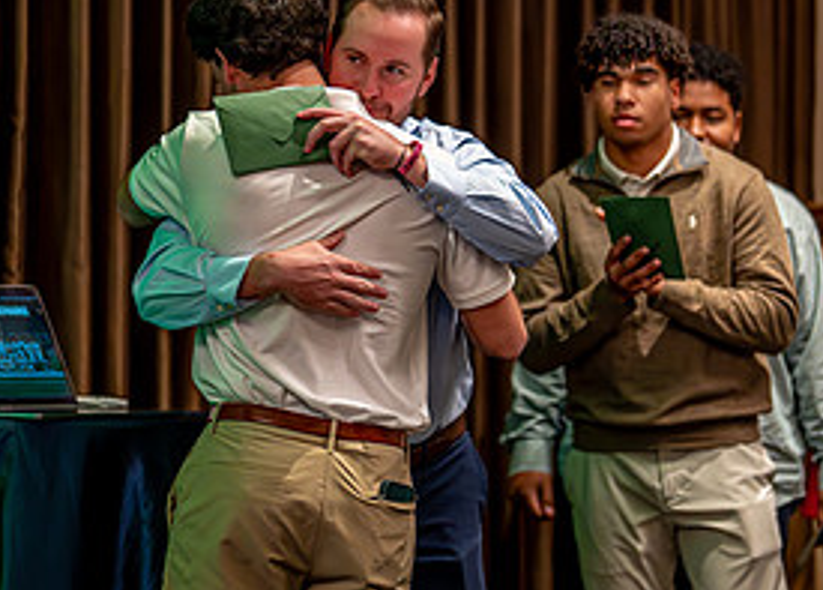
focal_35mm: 131
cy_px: 231
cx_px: 405
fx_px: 3065
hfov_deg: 15.3
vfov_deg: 11.0
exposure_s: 1/400
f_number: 1.2
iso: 1600
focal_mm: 50
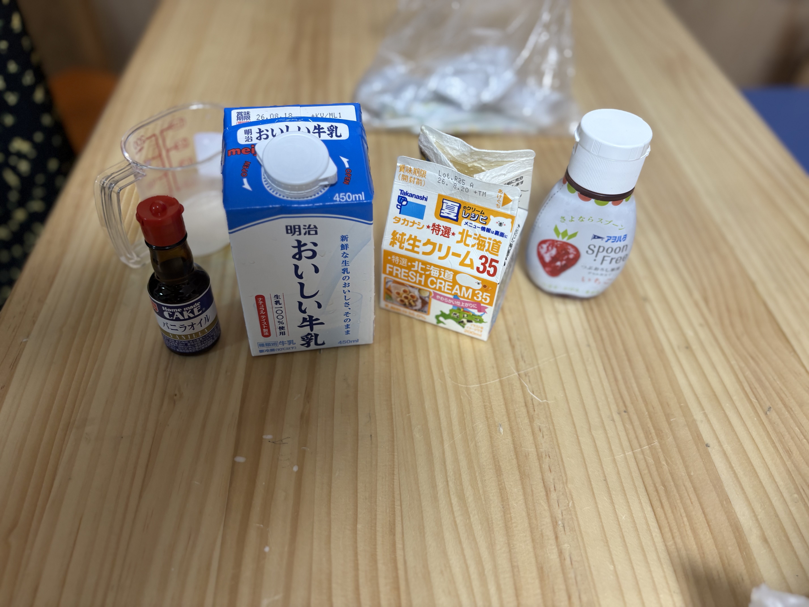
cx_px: 404
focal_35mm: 26
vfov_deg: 53.1
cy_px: 304
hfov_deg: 67.3
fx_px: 608
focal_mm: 5.96
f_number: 1.6
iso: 125
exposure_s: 1/87
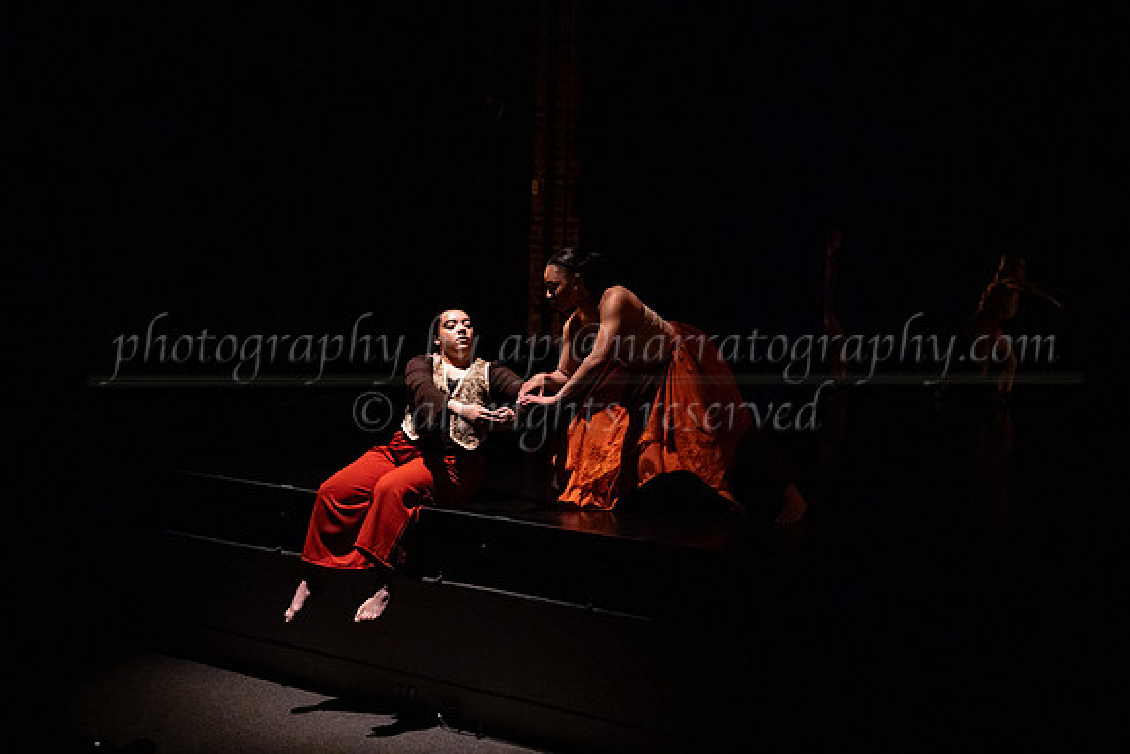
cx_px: 565
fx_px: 1633
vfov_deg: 26.0
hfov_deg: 38.2
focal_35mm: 52
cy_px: 377
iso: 4000
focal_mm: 52
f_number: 4
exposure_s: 1/400
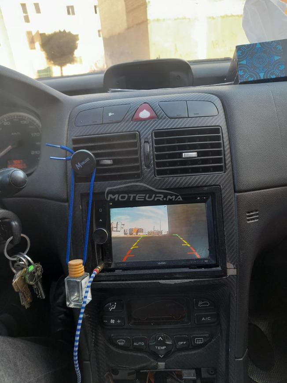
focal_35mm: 25
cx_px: 144
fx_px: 276
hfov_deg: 54.9
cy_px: 192
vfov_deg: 69.4
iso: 64
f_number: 2
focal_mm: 4.6
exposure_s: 1/50
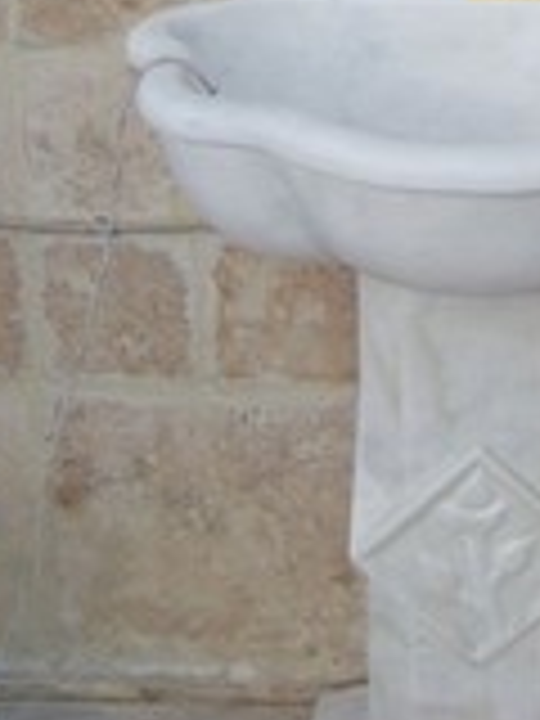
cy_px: -36
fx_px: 1872
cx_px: 540
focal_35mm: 90
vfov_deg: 20.9
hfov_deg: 16.1
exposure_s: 1/800
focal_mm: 5.85
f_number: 2.8
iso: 65
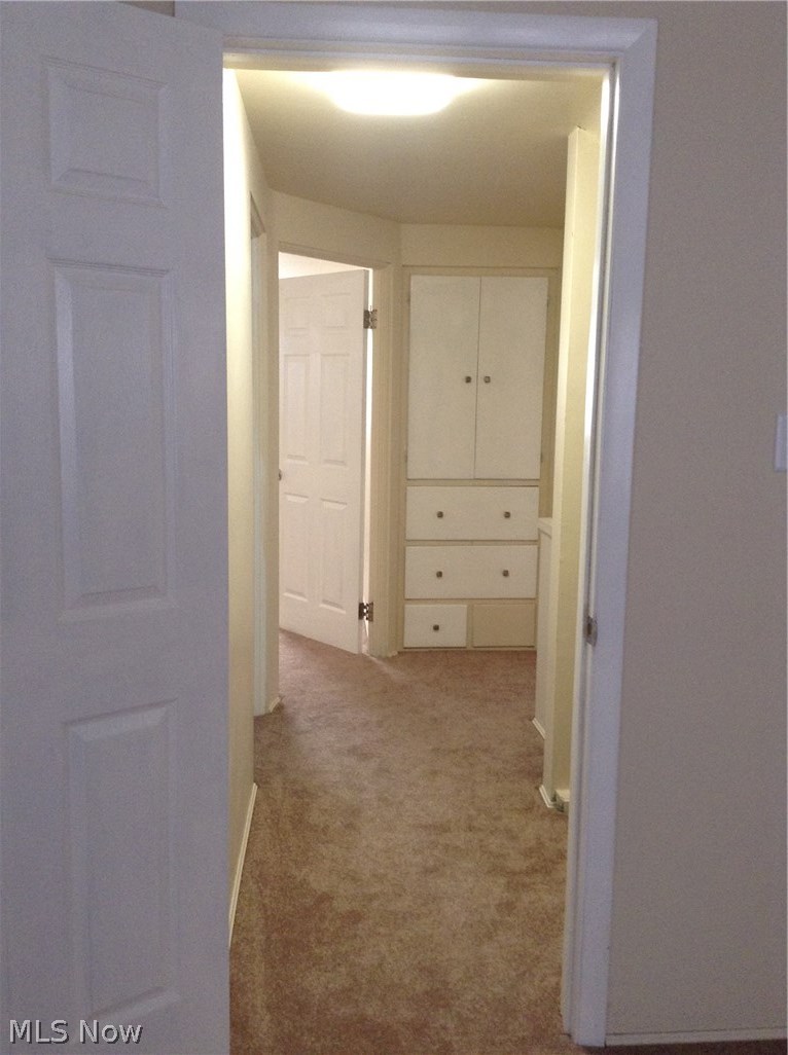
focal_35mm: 33
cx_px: 394
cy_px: 528
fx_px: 1005
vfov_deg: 55.4
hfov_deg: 42.8
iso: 125
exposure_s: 1/24
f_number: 2.4
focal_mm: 3.3
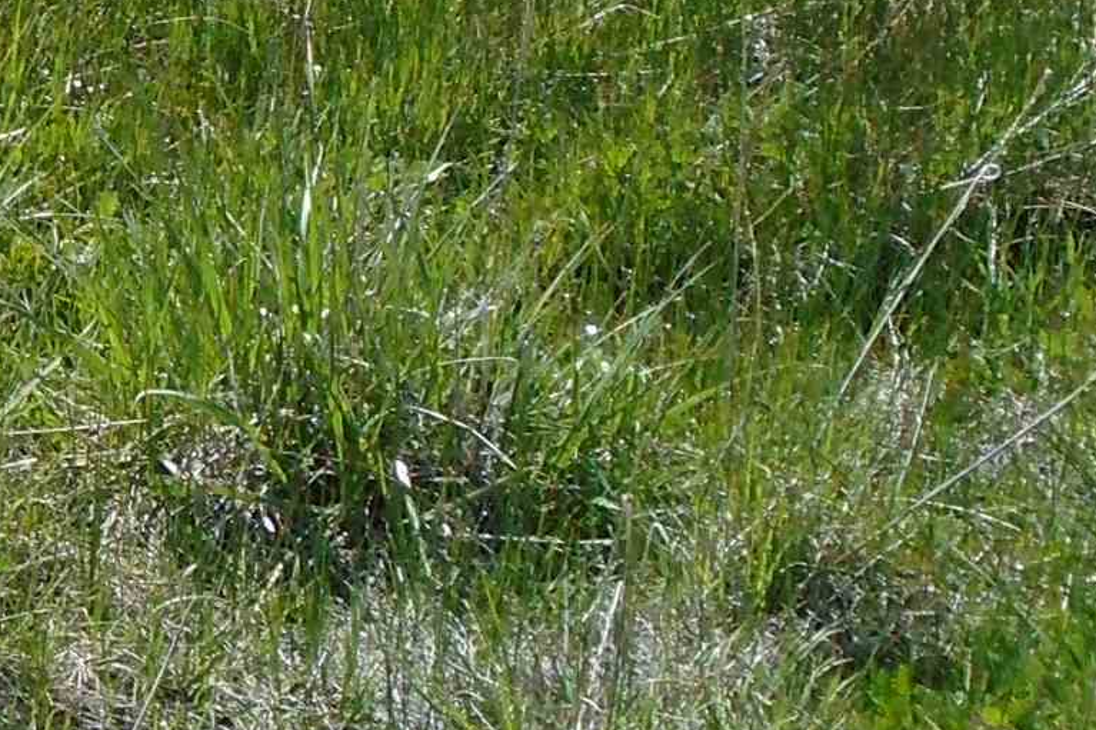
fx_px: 4565
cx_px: -769
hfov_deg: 12.7
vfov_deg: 9.0
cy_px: -214
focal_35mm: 150
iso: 100
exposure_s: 1/500
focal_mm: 6.4
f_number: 3.8
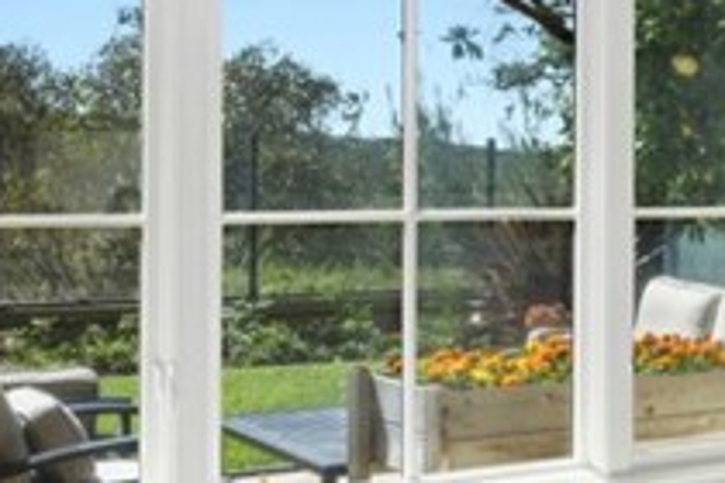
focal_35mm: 78
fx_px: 1571
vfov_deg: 17.5
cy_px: 171
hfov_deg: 23.2
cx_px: 925
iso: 200
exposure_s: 1/15
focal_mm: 16
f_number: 9
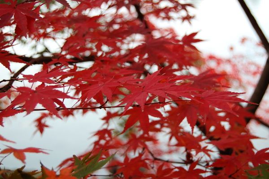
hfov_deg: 31.9
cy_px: 90
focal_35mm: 63
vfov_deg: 21.5
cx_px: 134
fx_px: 470
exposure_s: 1/80
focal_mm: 42
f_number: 5.3
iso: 200
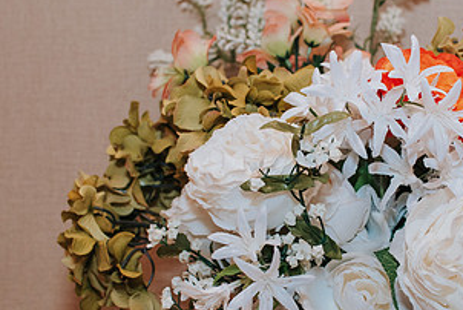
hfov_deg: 18.2
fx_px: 1442
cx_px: 309
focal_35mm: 112
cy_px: 158
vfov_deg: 12.3
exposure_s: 1/200
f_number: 3.2
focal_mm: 35
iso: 800
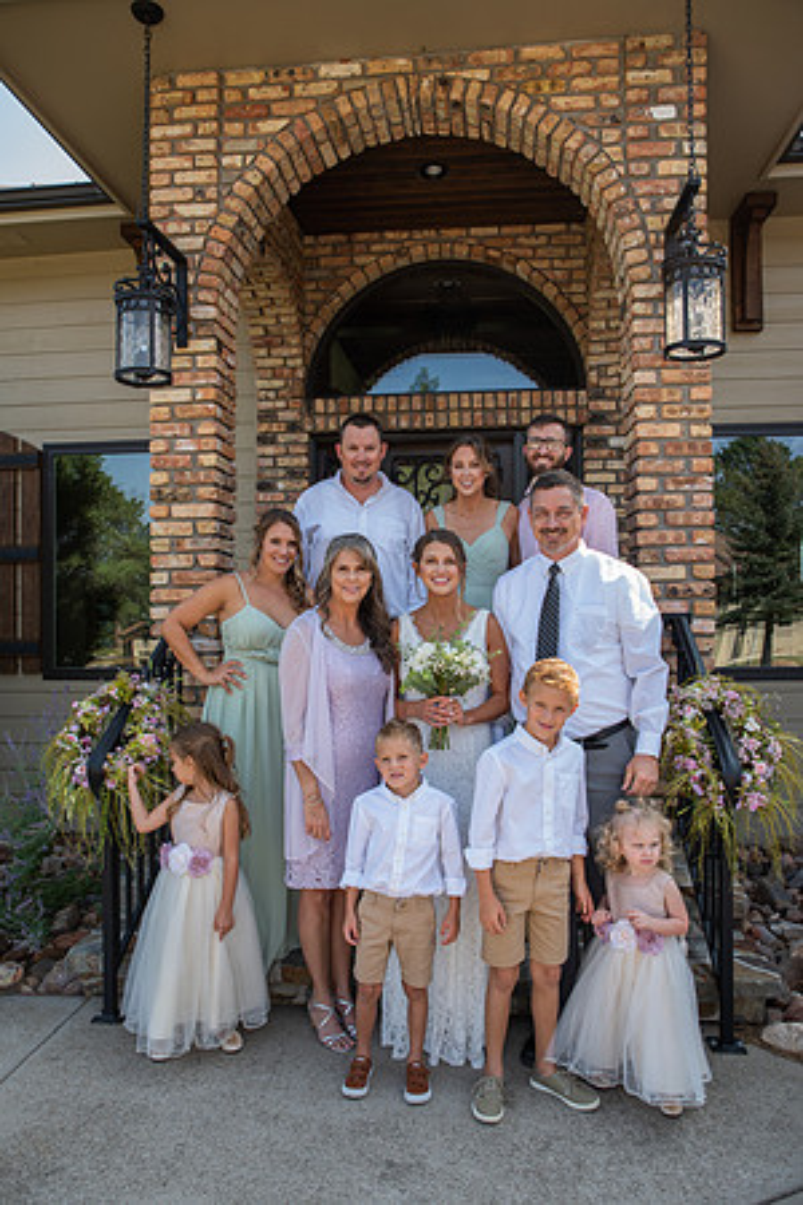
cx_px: 402
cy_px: 602
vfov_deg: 69.4
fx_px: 870
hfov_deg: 49.6
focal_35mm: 26
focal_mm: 26
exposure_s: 1/160
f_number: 4.5
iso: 125
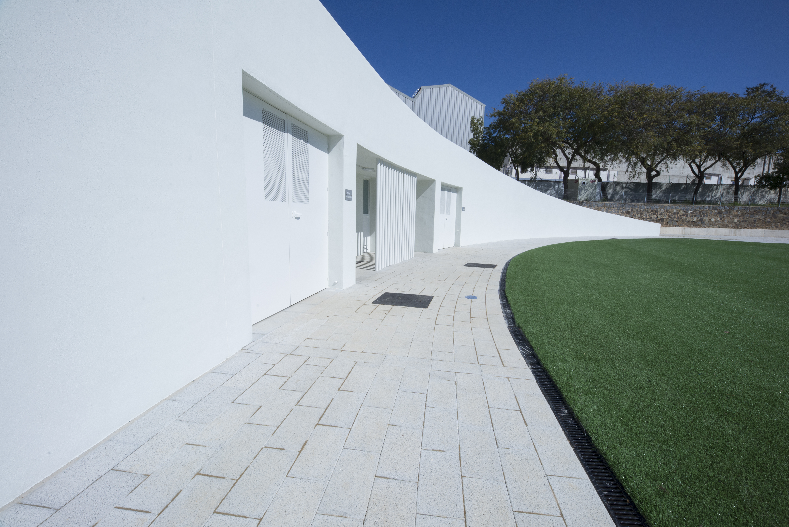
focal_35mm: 15
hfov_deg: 100.4
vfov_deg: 77.4
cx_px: 394
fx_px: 329
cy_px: 264
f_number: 22
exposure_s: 1/320
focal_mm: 15
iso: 250
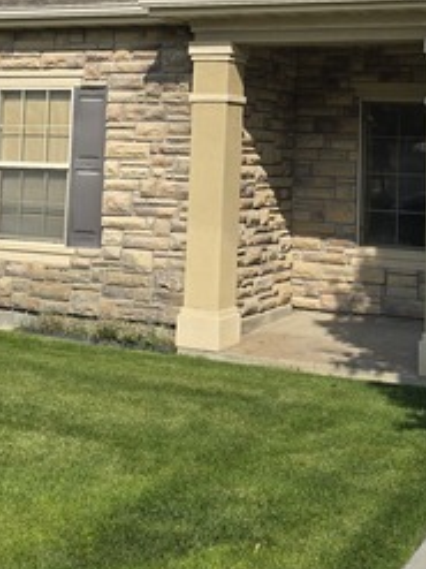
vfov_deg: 30.2
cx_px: 272
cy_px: 91
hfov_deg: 23.6
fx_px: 1018
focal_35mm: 62
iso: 12
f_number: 1.7
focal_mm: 6.3
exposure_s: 1/944
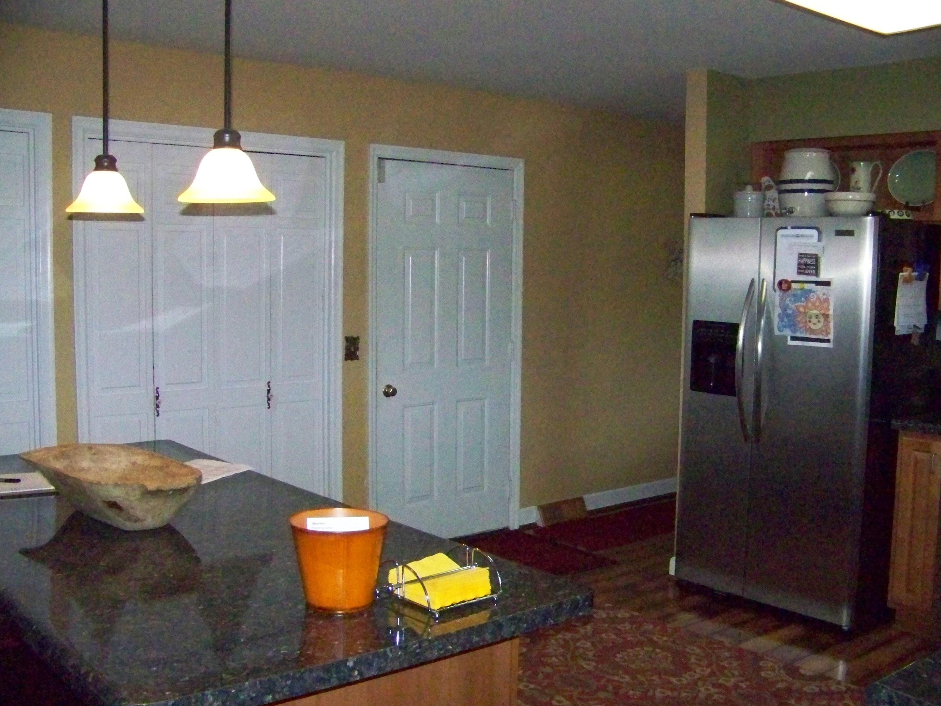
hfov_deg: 50.1
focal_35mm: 37
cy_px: 353
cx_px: 471
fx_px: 1006
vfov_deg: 38.7
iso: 1600
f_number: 2.8
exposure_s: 1/500
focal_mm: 5.85
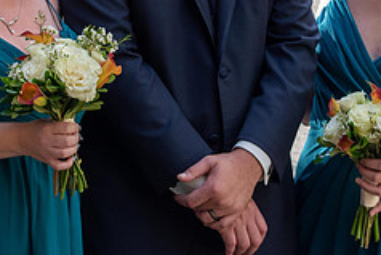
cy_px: 18
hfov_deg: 8.3
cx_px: 198
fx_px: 2616
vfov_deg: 5.6
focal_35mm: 247
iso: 400
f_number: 7.1
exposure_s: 1/200
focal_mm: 55
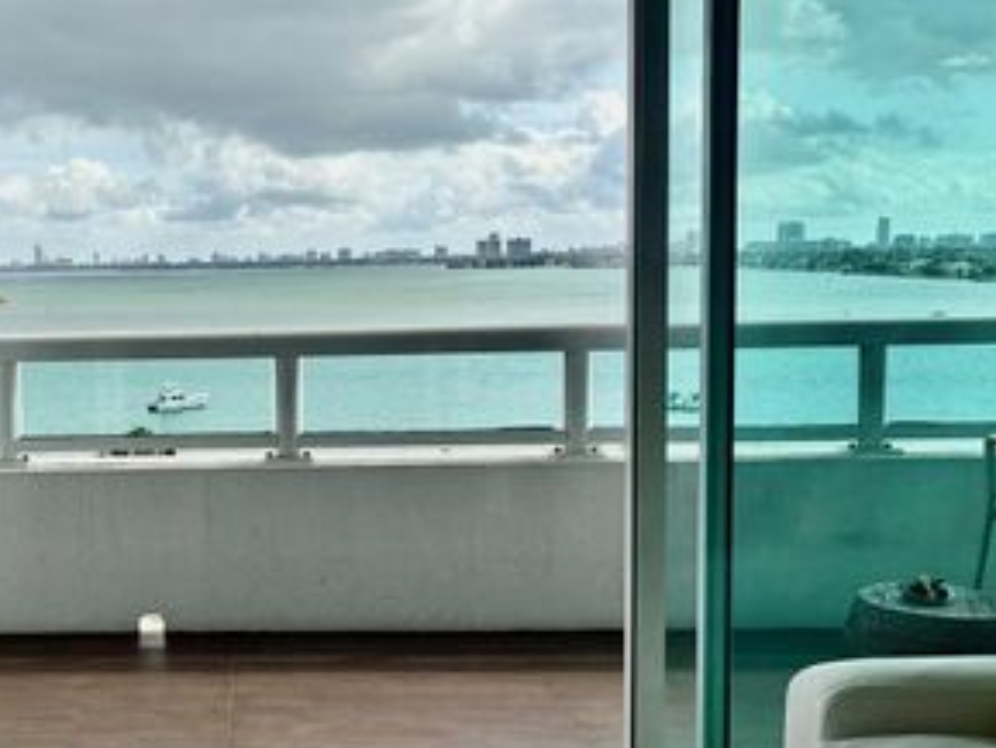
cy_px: 364
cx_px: 217
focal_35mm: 45
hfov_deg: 40.5
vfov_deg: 32.2
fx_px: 1295
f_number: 1.6
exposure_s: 1/2283
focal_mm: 5.96
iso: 50
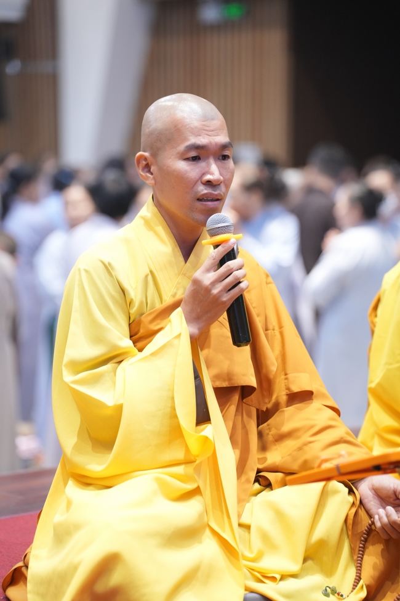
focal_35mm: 113
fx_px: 1883
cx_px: 200
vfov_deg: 18.1
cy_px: 300
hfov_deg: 12.1
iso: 3200
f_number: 2.8
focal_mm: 113
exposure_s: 1/125
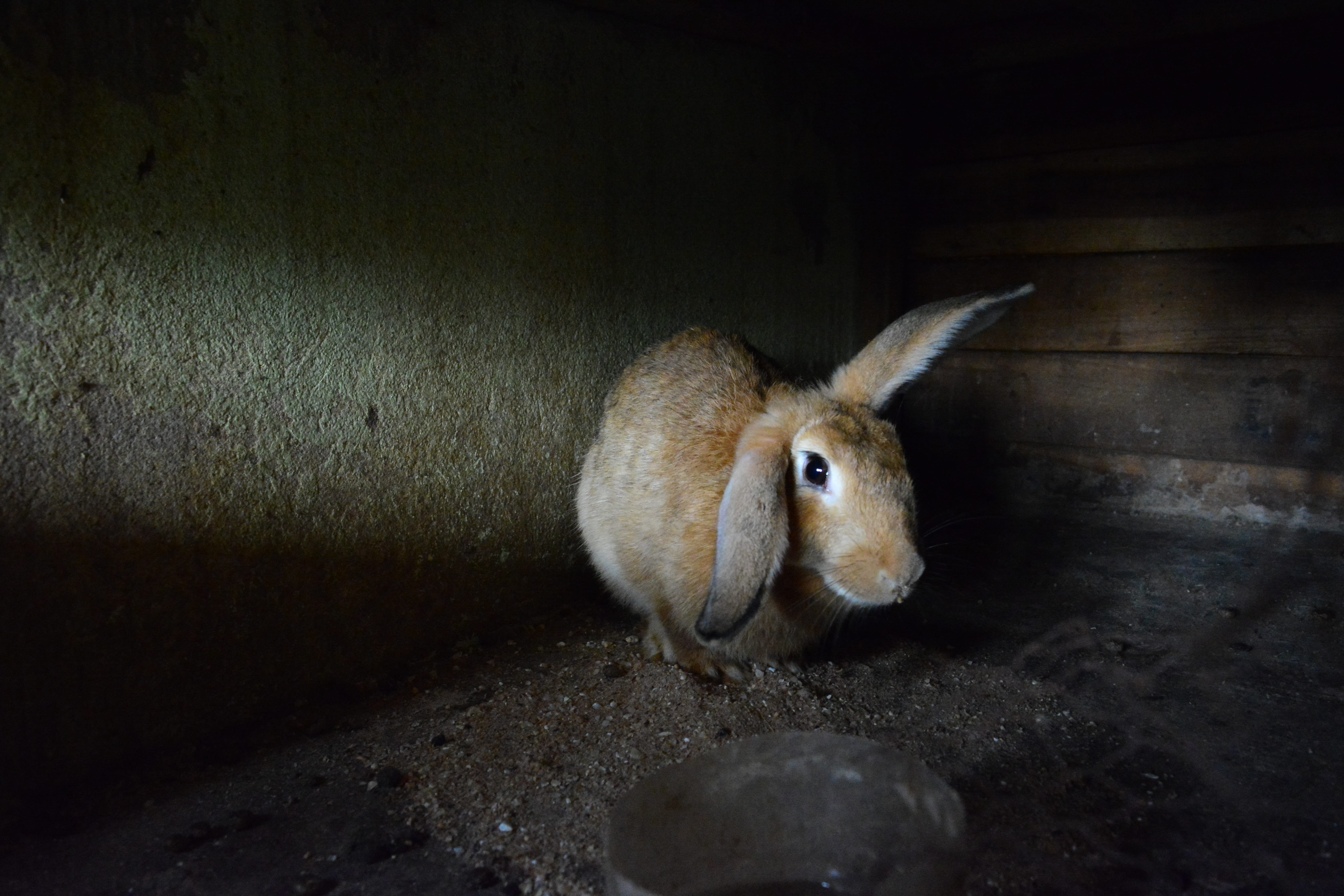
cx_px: 672
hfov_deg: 67.4
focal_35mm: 27
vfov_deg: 47.9
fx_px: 1008
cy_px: 448
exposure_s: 1/100
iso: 6400
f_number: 5.6
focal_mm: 18
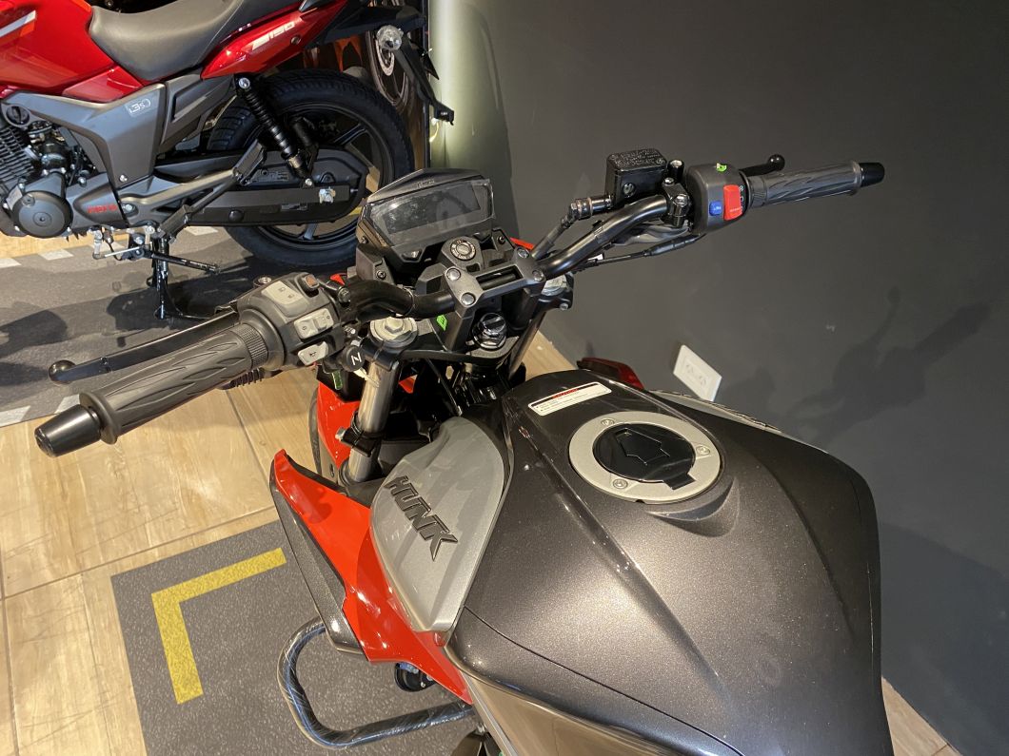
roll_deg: -2.7
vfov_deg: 53.1
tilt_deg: -38.6
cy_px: 378
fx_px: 758
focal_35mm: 26
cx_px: 504
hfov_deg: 67.3
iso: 320
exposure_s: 1/50
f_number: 1.8
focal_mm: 4.25
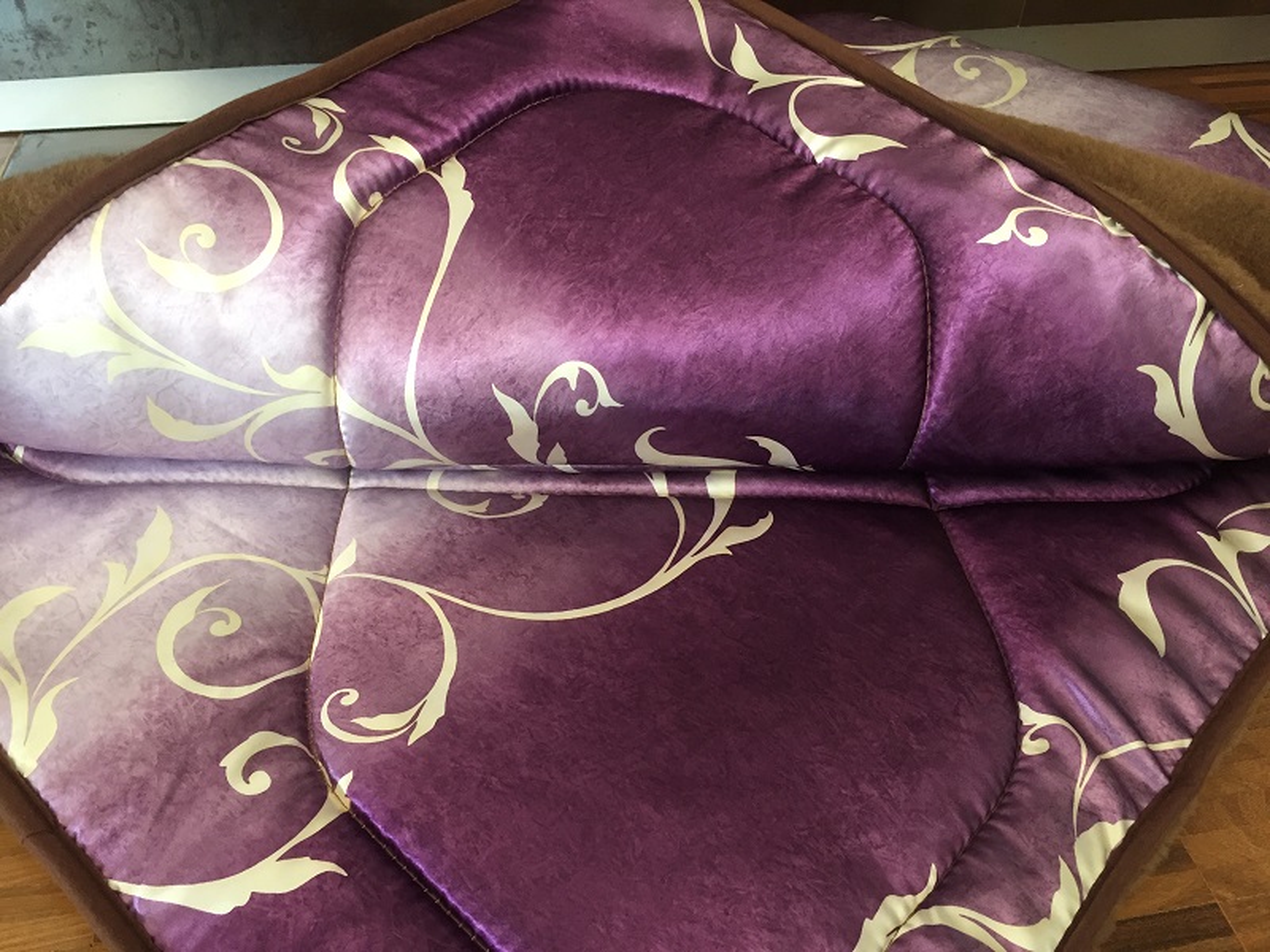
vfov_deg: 48.2
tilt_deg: -42.1
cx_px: 635
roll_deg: -0.9
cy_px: 476
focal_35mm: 29
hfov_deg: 61.7
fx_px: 1064
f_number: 2.2
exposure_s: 1/33
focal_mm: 4.15
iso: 64
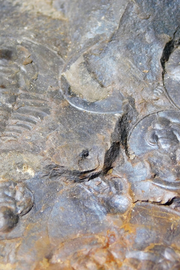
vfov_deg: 9.3
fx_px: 1657
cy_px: 145
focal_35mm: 221
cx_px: 114
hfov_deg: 6.2
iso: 125
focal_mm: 26.3
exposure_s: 1/40
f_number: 5.1
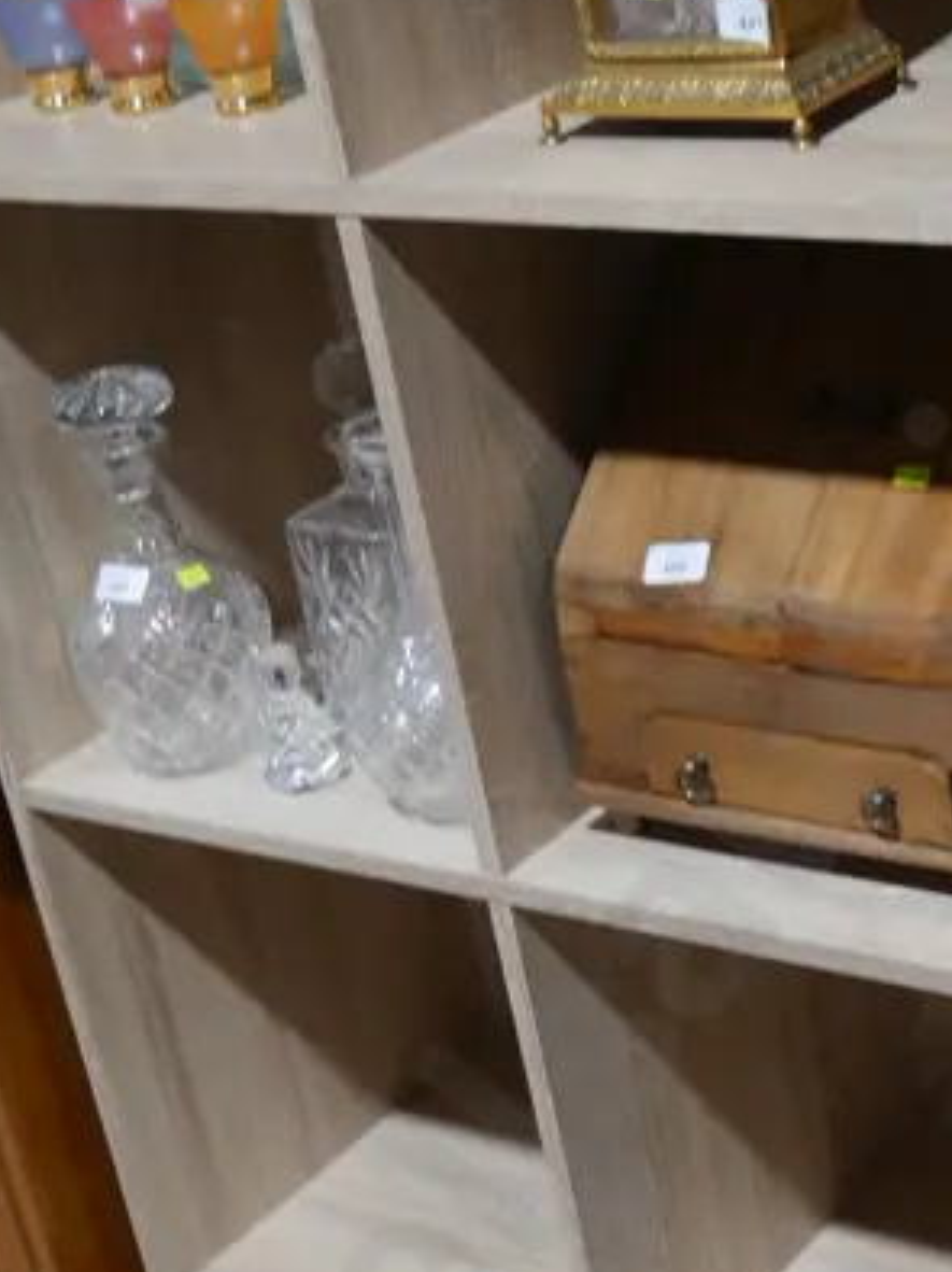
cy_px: 778
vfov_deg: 25.0
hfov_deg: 18.6
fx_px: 2863
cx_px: 800
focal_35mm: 78
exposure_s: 1/60
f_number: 3.6
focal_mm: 15
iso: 320
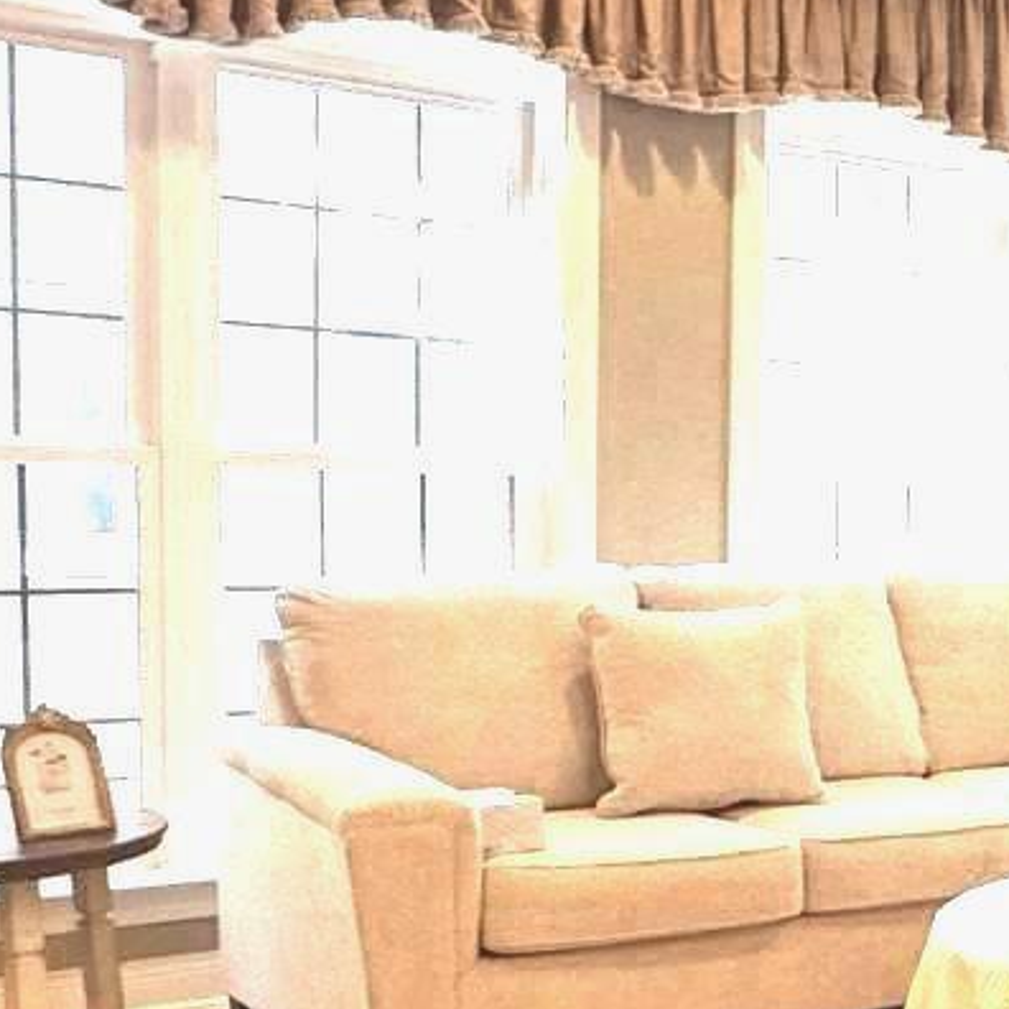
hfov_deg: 21.4
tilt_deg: -5.7
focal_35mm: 64
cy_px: 665
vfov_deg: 26.7
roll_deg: -2.7
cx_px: 1615
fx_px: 2111
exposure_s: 1/60
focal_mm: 2.22
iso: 250
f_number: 2.2
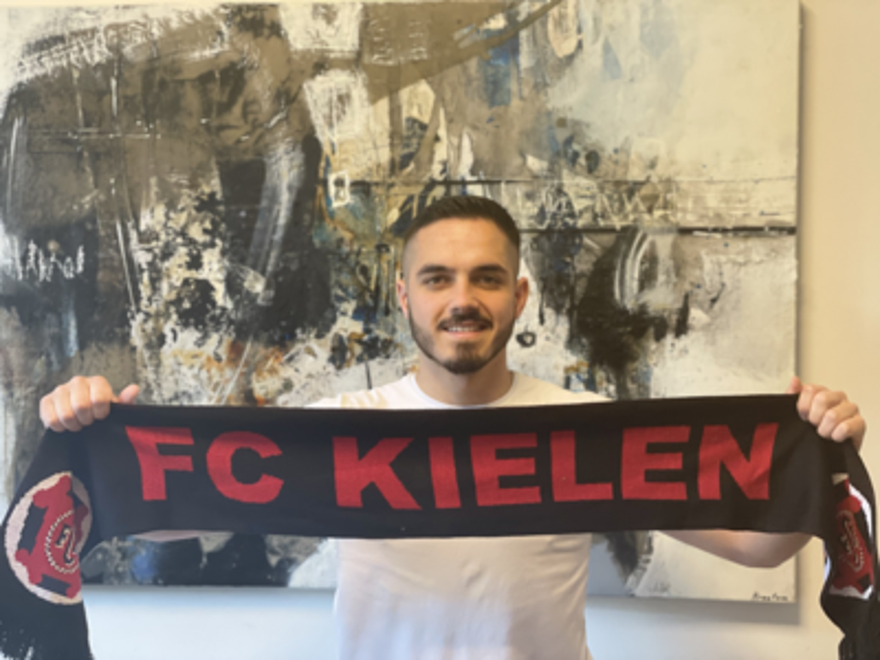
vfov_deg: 28.0
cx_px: 440
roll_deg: +0.1
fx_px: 1322
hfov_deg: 36.8
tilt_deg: -1.4
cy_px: 330
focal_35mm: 52
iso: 160
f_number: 2
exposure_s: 1/50
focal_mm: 6
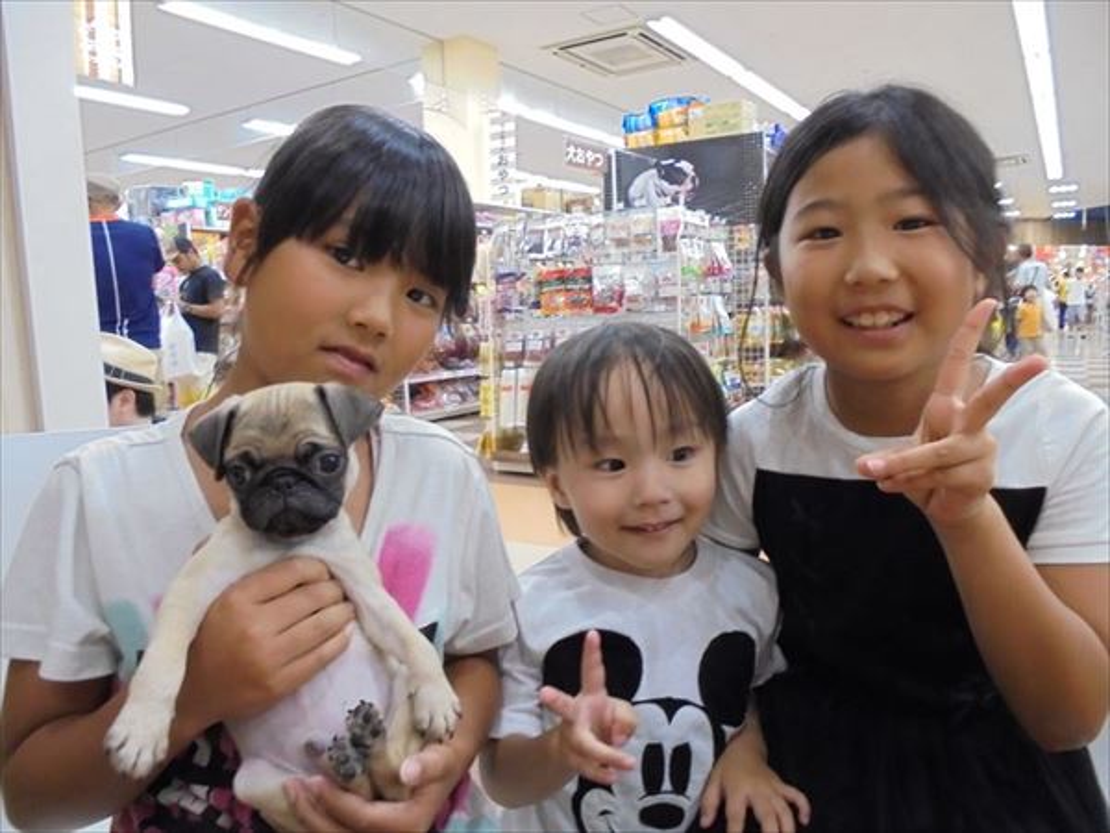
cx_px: 555
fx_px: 834
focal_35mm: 26
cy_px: 416
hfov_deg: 67.3
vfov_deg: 53.1
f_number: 3.5
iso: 400
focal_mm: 4.6
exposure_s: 1/30
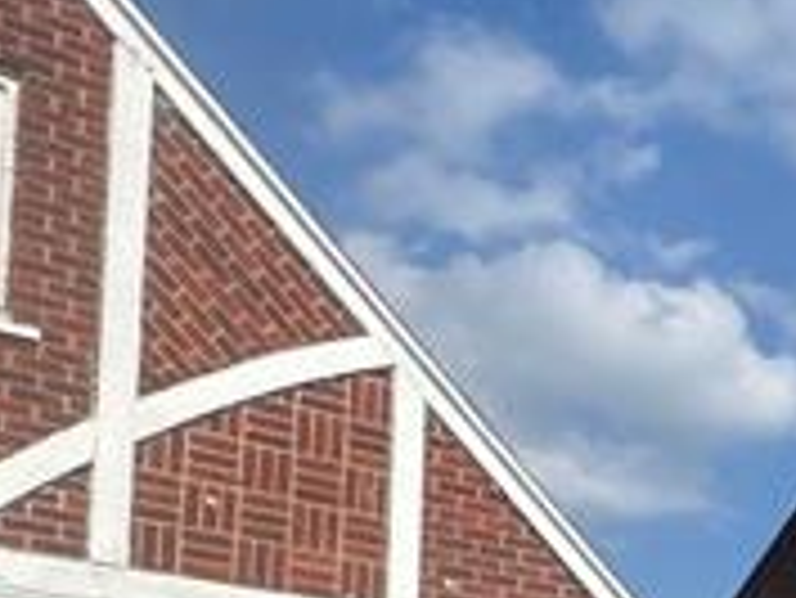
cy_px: 899
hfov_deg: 19.7
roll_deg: -1.2
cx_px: 1309
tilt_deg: +3.6
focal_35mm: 81
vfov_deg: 16.6
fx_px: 1864
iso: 50
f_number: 2.2
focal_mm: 2.22
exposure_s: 1/2494
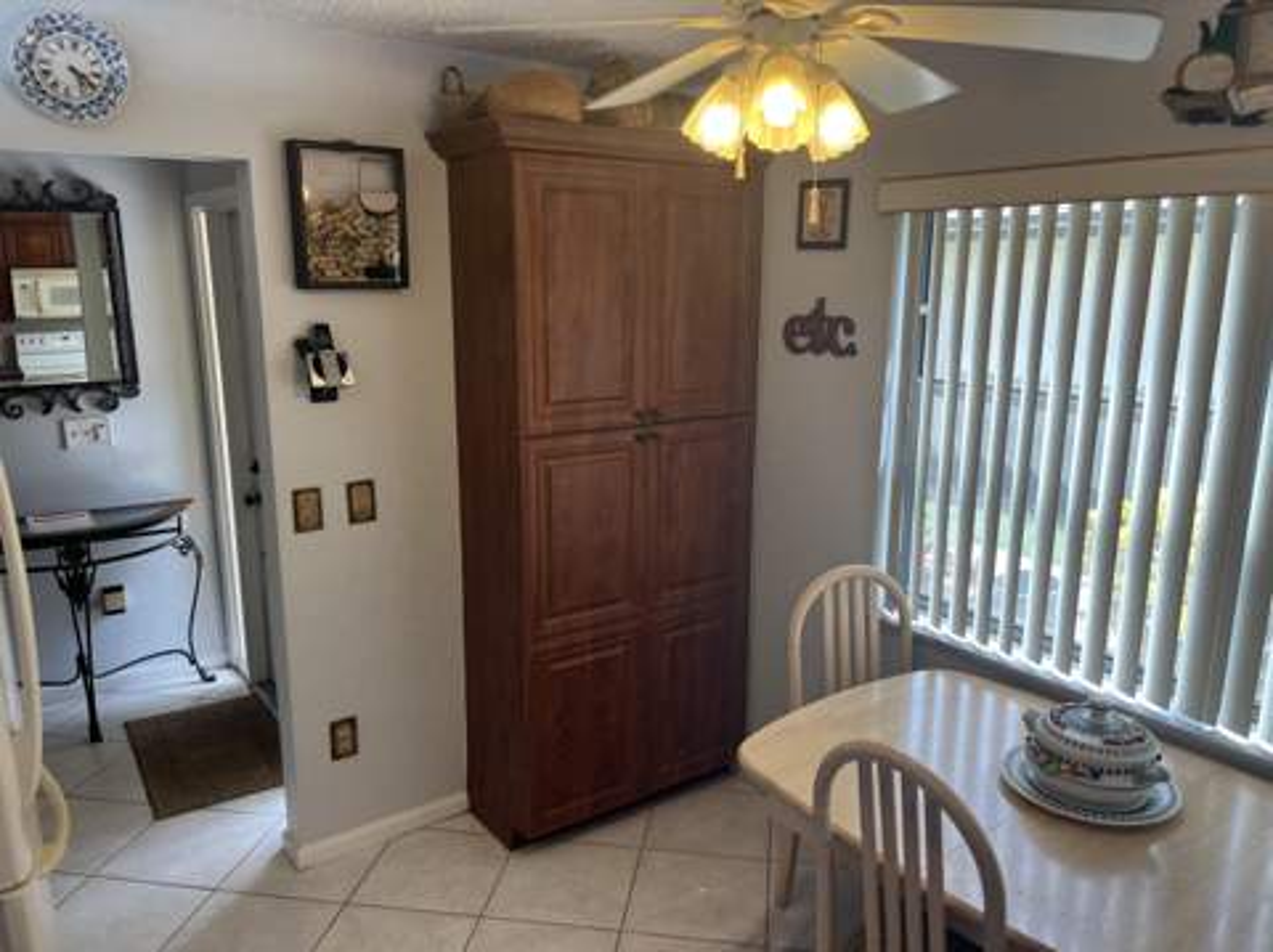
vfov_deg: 53.0
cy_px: 476
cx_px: 636
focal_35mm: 26
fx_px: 955
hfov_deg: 67.4
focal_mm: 5.1
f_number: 1.6
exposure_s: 1/120
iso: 40
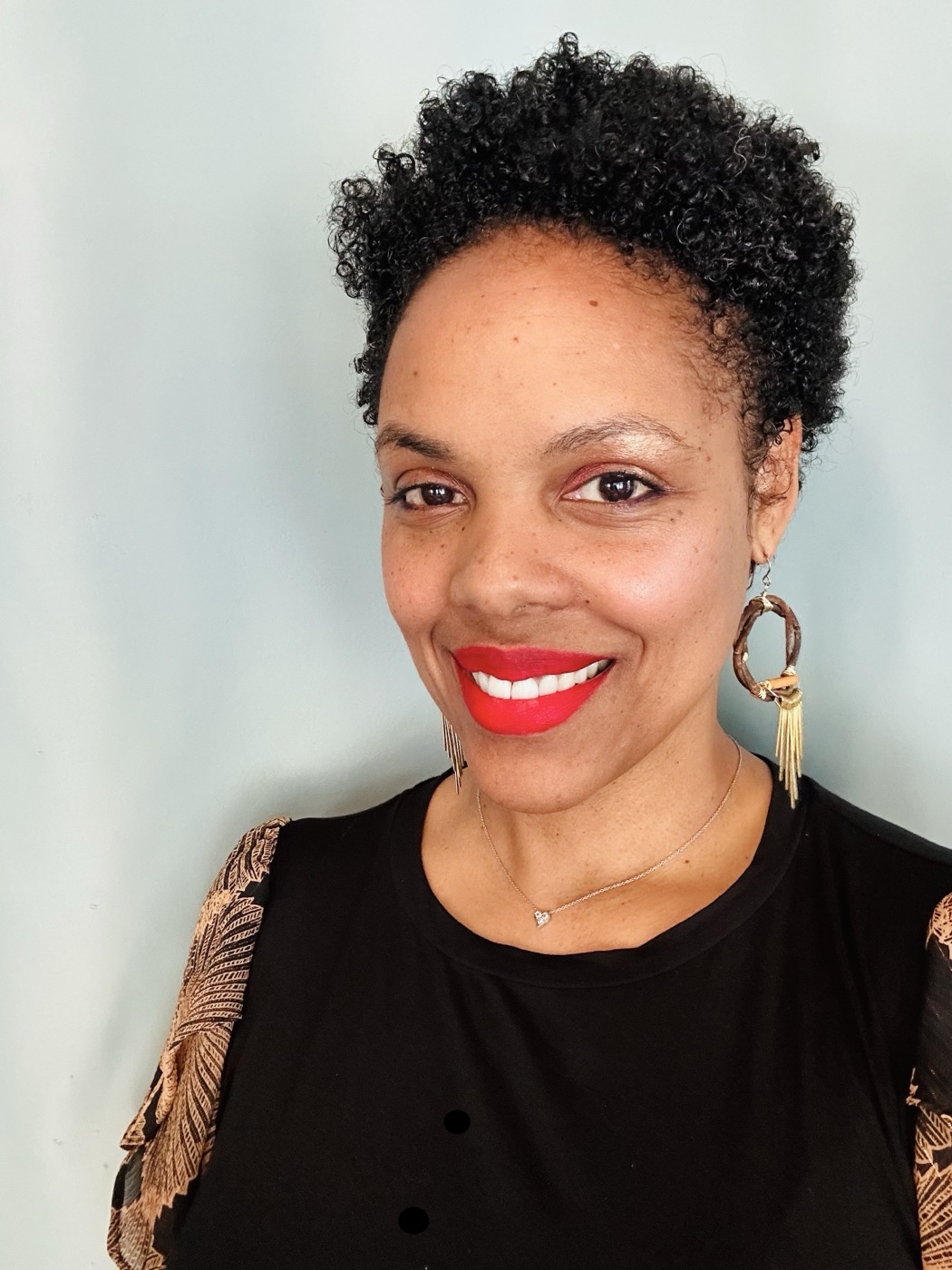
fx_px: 1100
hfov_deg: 46.8
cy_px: 635
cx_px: 476
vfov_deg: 60.0
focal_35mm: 30
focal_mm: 2.69
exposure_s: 1/60
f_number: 1.9
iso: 320
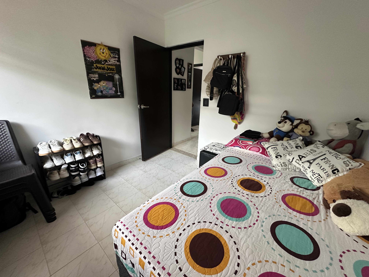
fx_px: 149
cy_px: 138
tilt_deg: -17.0
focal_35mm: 14
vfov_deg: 85.7
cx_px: 184
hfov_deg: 102.1
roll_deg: -1.1
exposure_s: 1/72
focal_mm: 2.22
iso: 320
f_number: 2.2
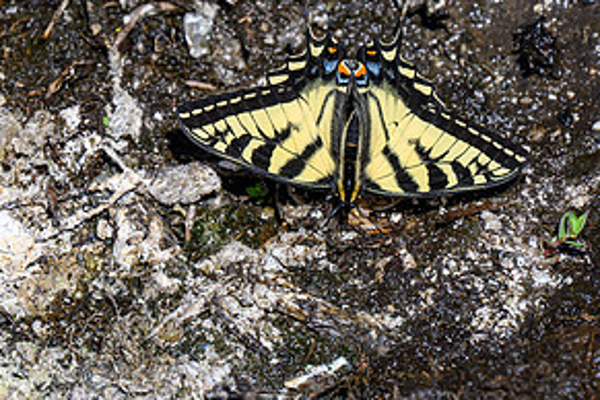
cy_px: 109
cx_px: 206
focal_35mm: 393
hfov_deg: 5.2
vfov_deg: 3.5
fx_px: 6549
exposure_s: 1/400
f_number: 6.3
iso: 200
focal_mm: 180
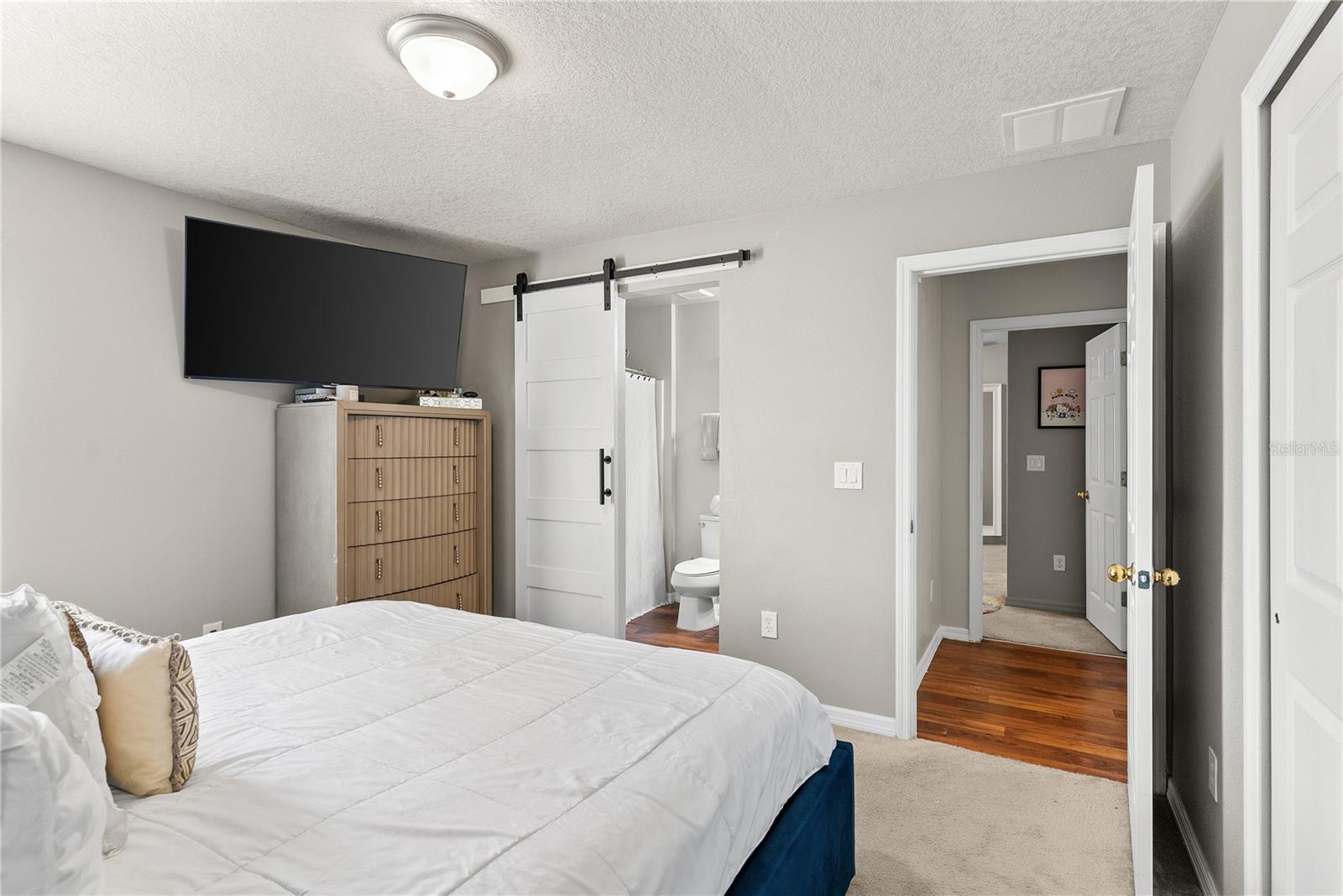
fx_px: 634
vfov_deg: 70.5
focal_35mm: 17
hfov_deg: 93.3
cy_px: 448
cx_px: 672
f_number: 8
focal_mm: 17
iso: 400
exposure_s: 1/1.67
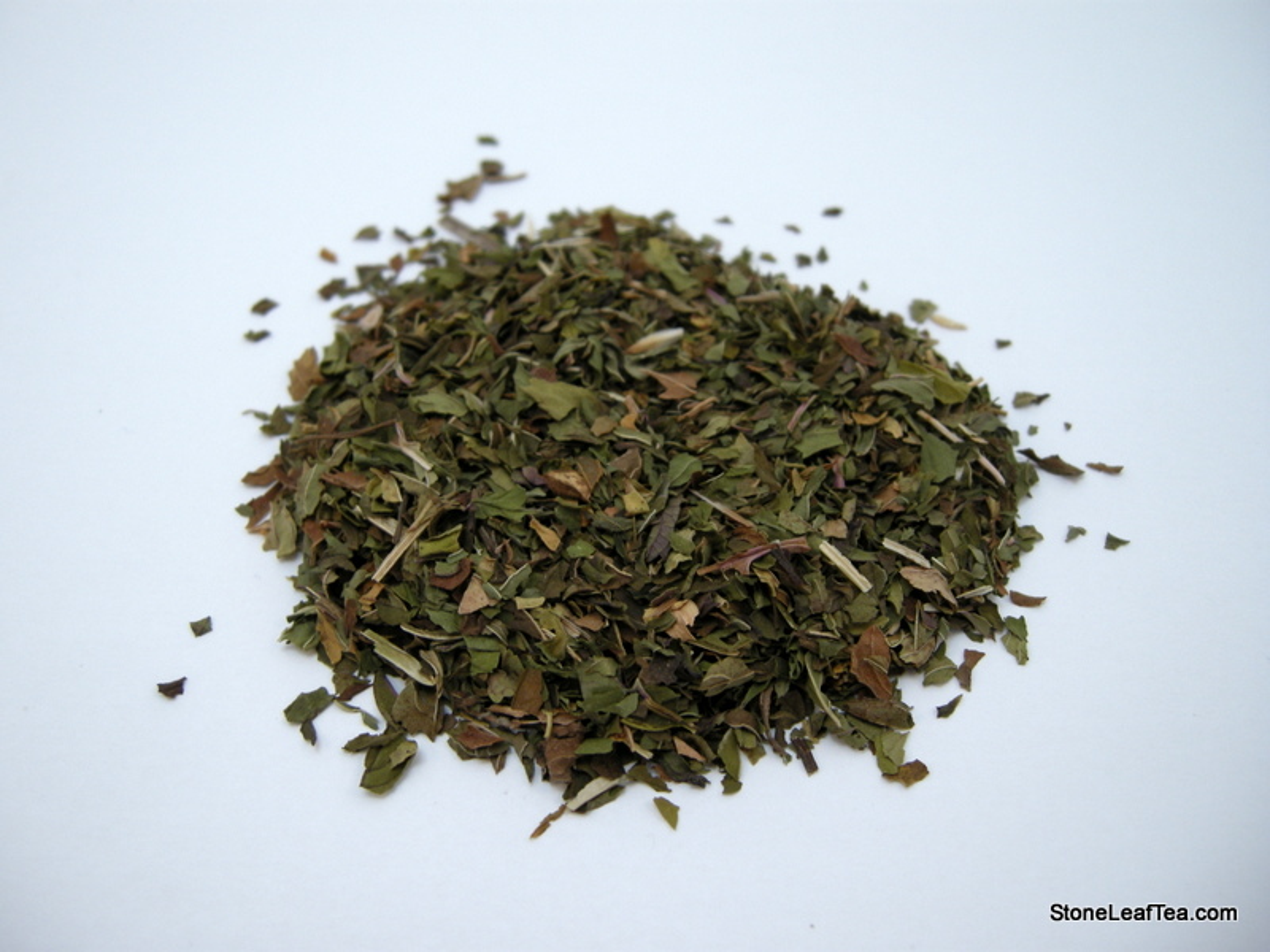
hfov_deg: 52.6
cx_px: 635
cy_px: 476
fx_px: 1284
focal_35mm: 35
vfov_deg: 40.7
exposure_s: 1/66.6
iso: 64
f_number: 3
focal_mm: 7.5
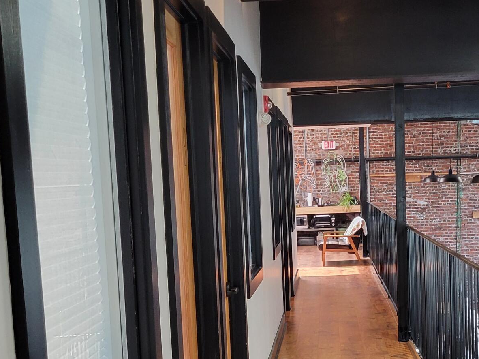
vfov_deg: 21.9
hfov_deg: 29.2
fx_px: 913
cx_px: 314
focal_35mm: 66
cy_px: 300
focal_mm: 5.4
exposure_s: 1/120
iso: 200
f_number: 1.8
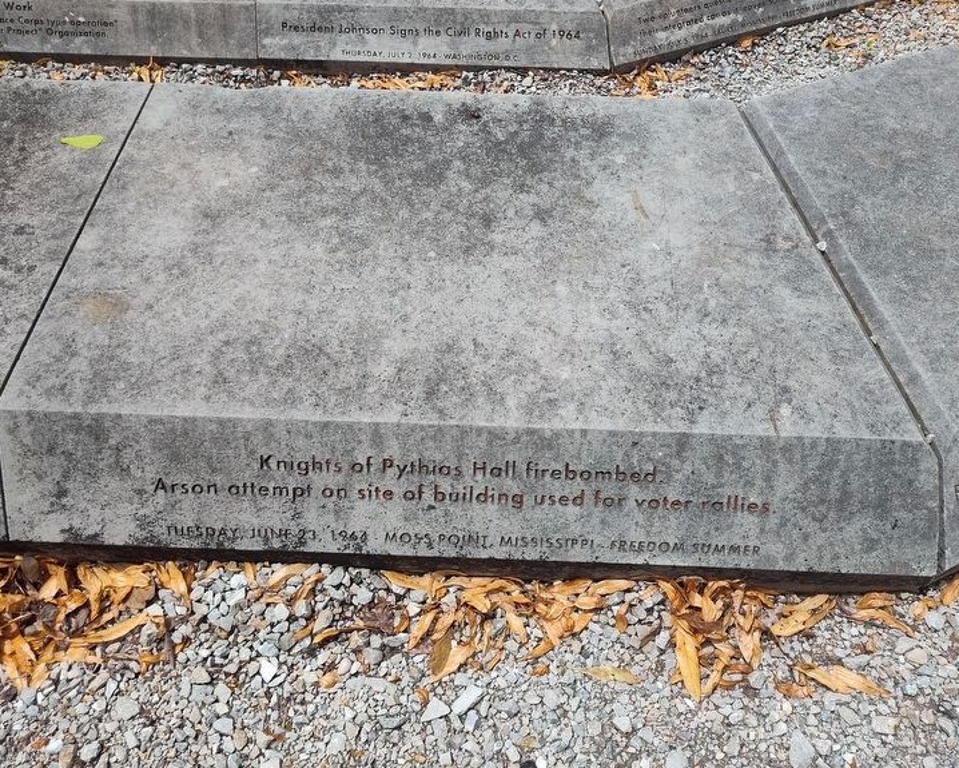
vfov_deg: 56.8
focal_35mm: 25
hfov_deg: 68.0
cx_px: 521
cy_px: 398
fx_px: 710
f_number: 1.8
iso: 100
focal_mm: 5.56
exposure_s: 1/1089
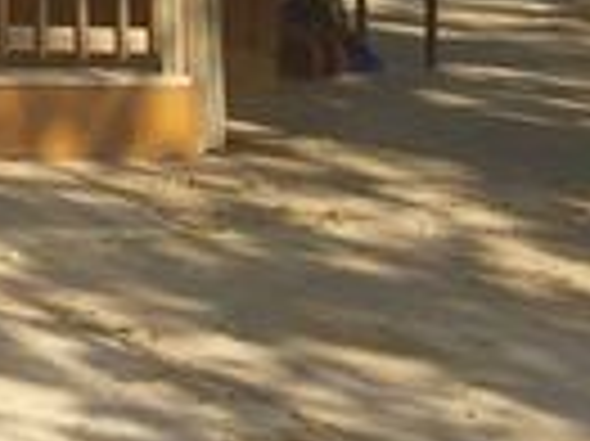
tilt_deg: +1.6
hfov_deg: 11.4
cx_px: -847
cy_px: -410
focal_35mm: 142
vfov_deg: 9.8
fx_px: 2418
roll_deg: -0.1
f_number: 2.2
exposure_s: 1/1276
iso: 32
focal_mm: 4.15
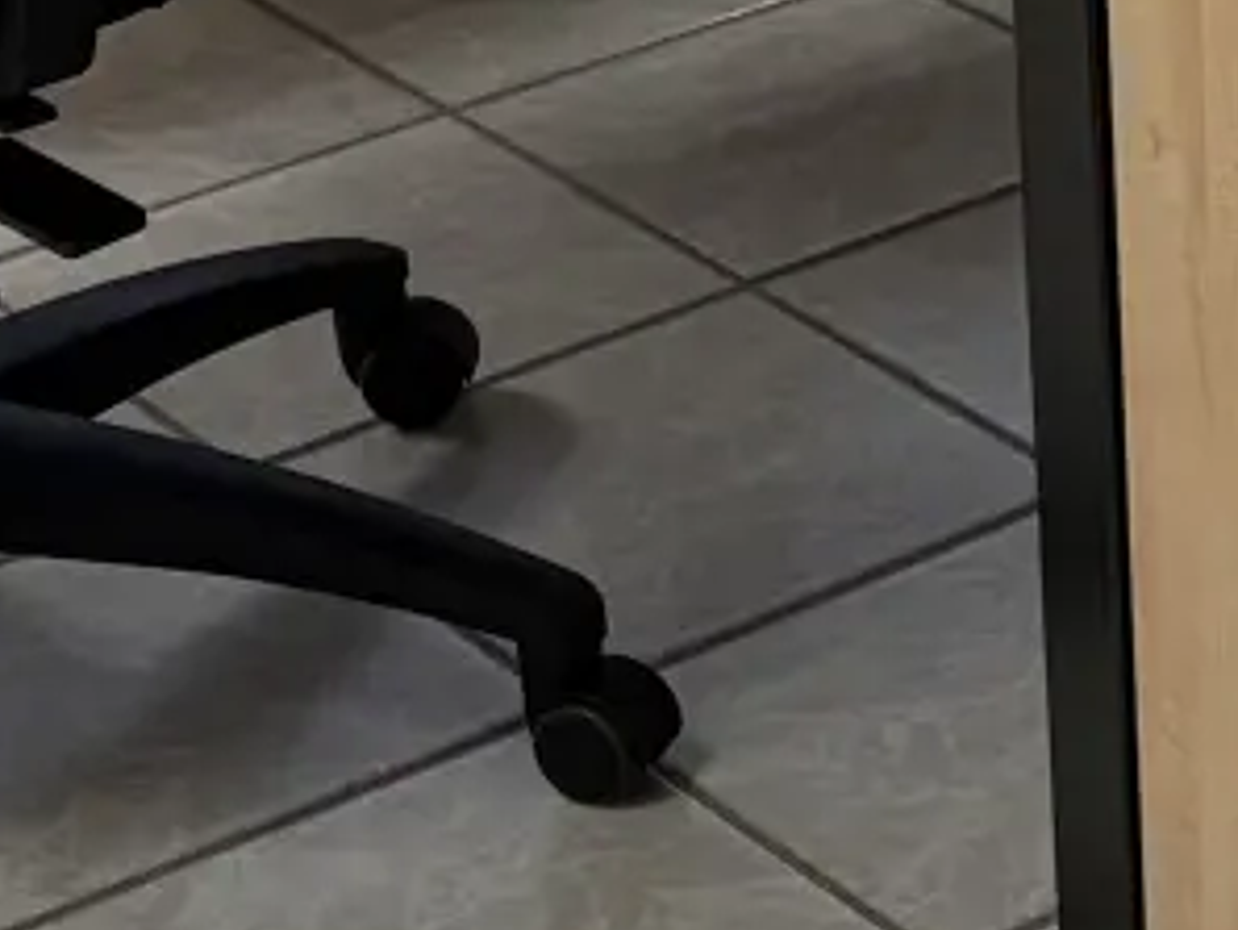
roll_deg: +2.0
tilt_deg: -23.2
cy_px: -108
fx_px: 6011
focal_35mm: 168
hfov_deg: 11.5
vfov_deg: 8.8
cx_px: 1580
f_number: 1.6
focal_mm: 5.96
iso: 125
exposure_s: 1/100
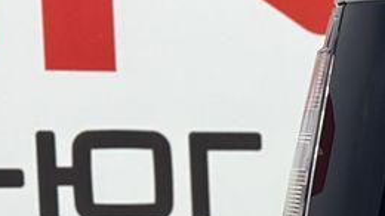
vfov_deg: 4.1
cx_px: 979
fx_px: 2959
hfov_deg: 7.0
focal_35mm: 290
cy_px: 559
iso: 100
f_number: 1.78
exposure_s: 1/100
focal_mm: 6.86
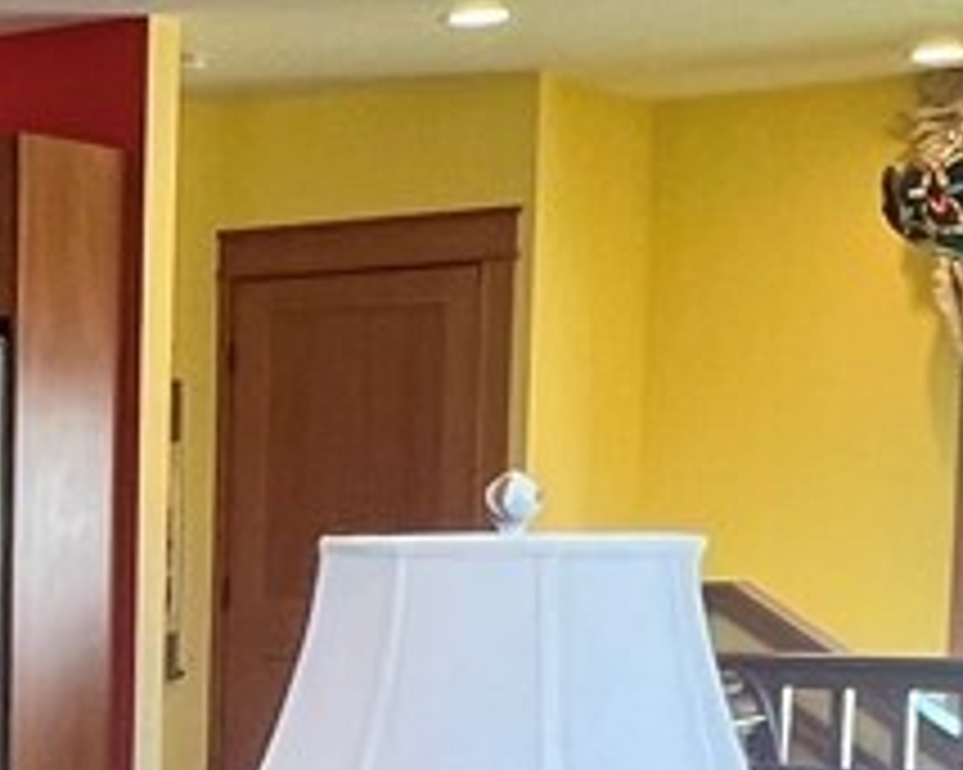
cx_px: -882
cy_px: 829
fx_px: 2706
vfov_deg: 15.8
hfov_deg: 16.2
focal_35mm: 95
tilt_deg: -6.3
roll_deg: +1.2
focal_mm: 1.57
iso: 160
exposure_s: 1/60
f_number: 1.8
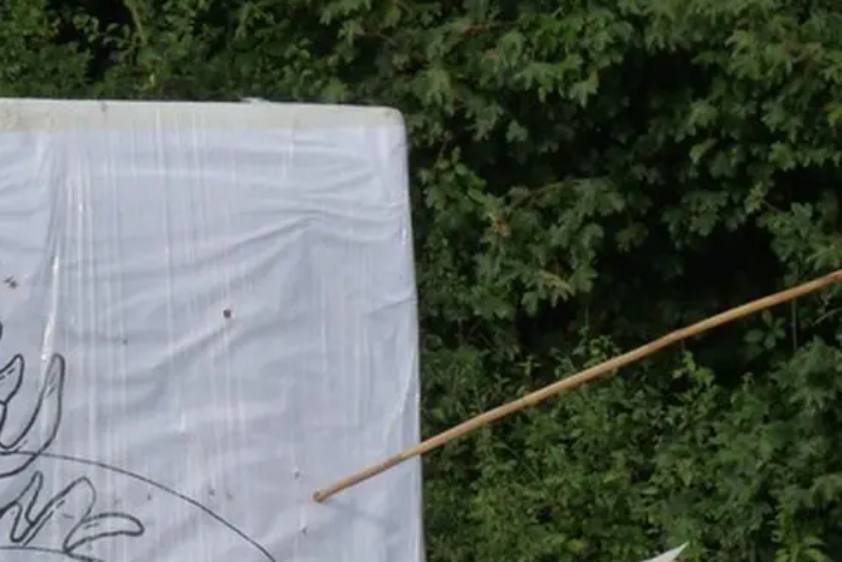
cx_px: 452
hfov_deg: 4.5
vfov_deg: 3.0
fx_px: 10597
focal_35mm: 453
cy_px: 605
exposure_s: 1/400
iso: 160
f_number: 6.3
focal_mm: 36.4
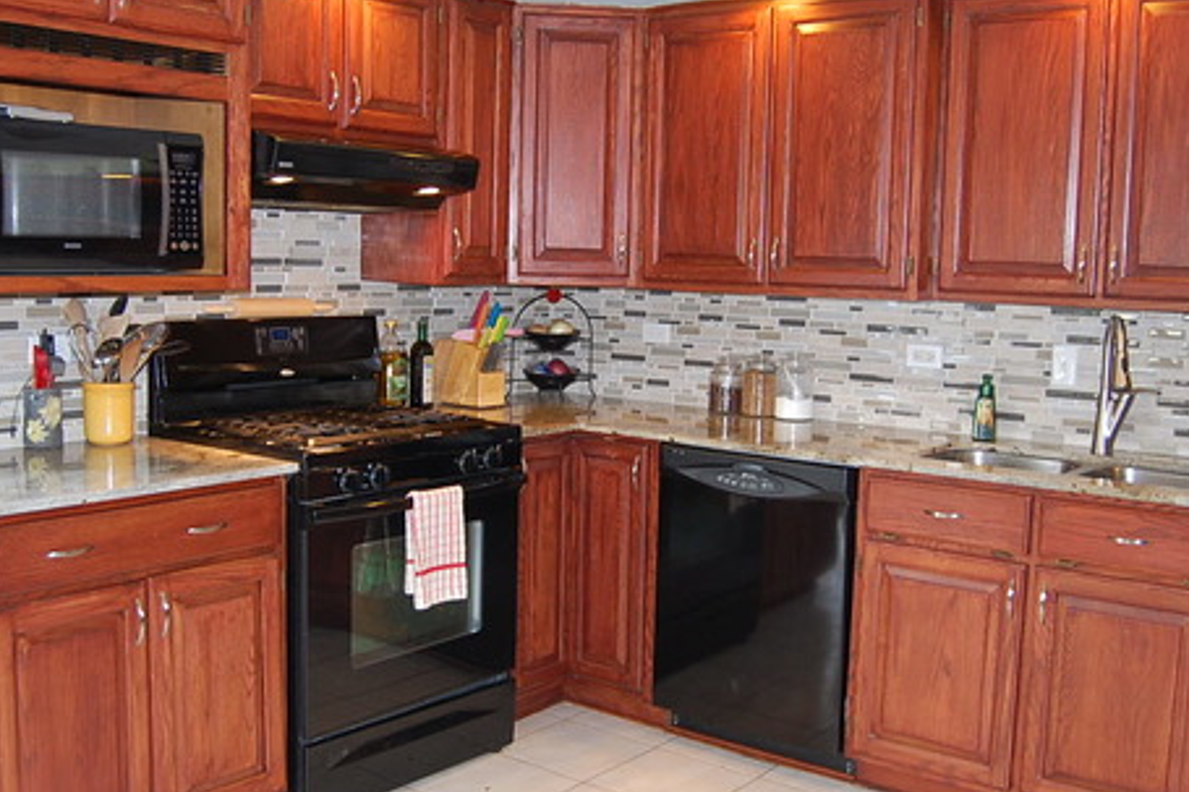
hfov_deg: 50.7
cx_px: 575
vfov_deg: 35.0
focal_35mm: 38
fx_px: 1255
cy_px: 395
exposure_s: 1/60
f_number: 3.5
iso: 400
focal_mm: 18
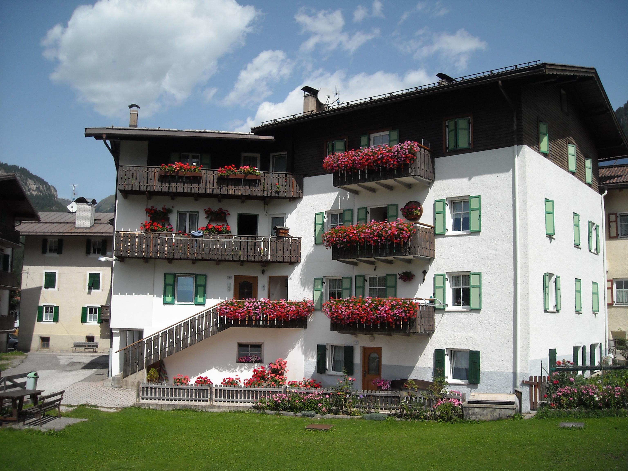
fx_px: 635
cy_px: 236
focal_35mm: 35
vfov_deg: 40.7
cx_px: 314
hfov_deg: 52.6
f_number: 5.6
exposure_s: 1/369
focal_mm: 5.7
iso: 64
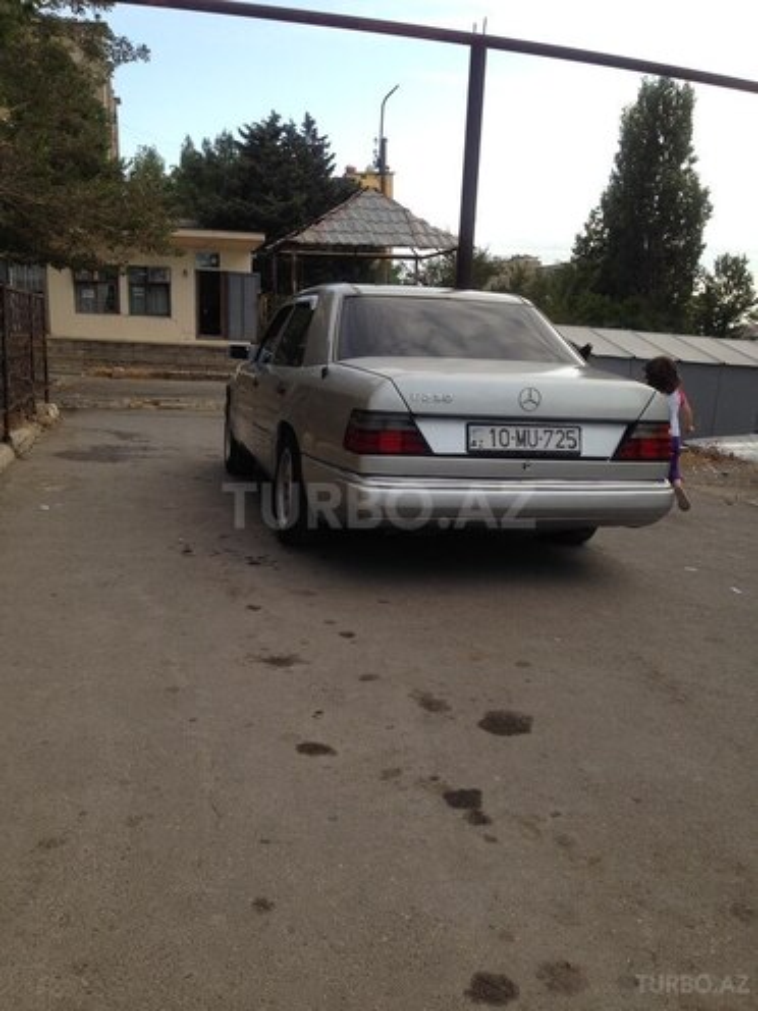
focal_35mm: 33
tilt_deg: -8.0
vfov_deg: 55.4
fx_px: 963
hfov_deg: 42.9
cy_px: 506
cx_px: 379
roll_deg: -3.1
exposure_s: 1/475
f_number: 2.4
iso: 50
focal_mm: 4.12
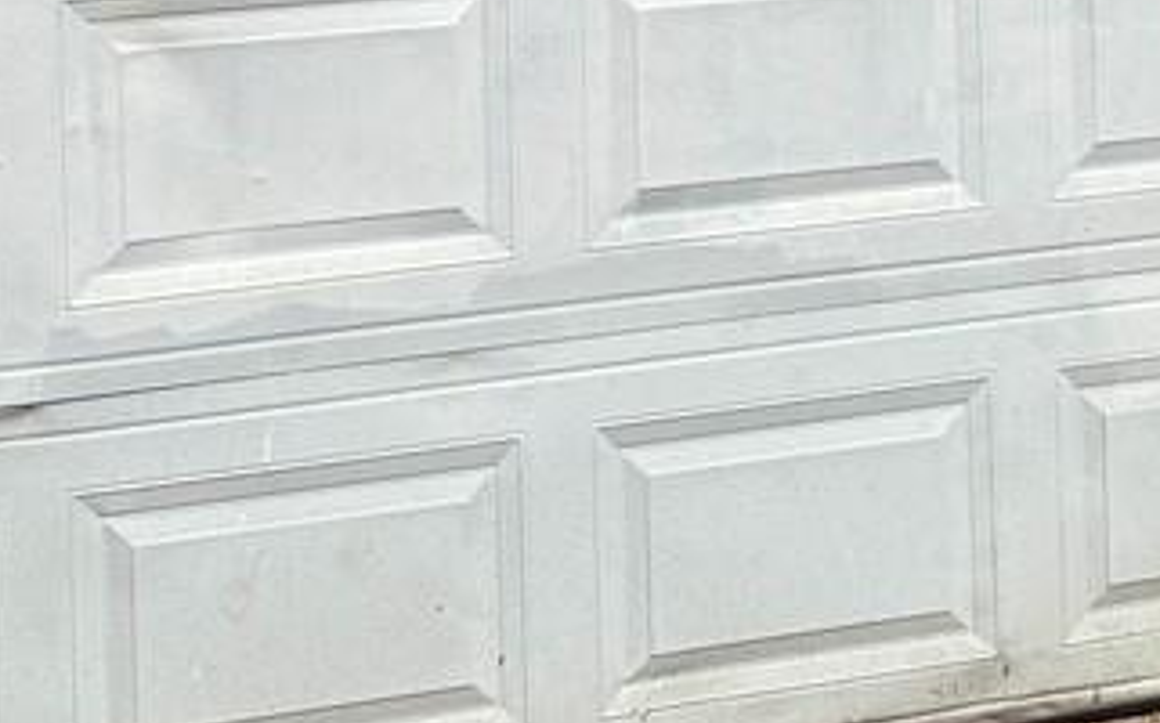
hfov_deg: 16.3
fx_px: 4011
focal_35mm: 127
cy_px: -318
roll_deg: +0.0
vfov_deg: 10.0
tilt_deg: -5.2
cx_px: 968
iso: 80
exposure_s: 1/10309
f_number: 1.78
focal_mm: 6.76
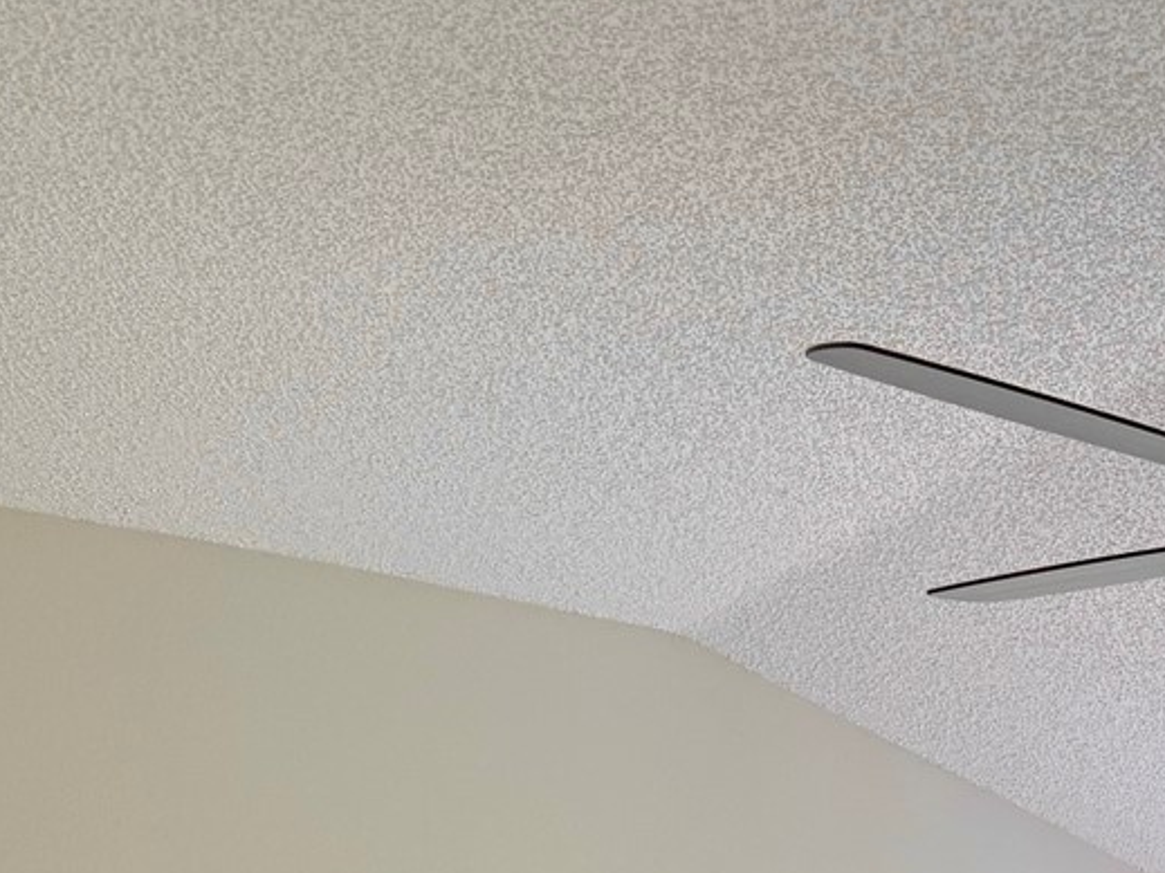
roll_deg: -0.8
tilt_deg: +2.4
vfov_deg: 17.9
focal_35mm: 74
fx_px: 2490
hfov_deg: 22.2
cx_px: 1695
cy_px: 1284
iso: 125
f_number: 1.78
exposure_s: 1/127
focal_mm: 6.76
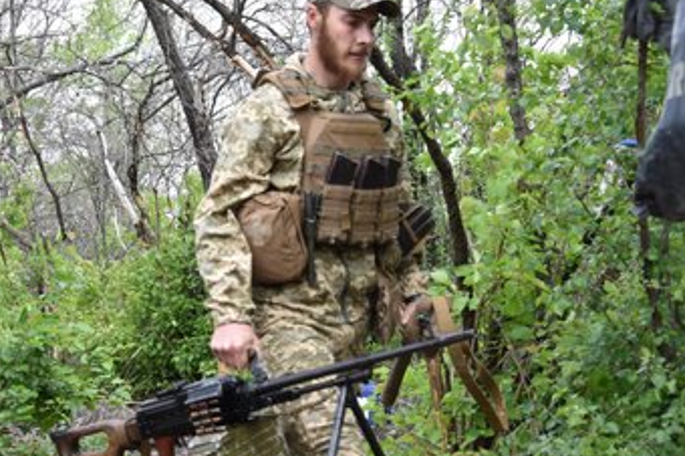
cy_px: 238
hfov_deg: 30.1
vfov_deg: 20.3
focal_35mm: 67
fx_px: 1274
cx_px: 332
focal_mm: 38
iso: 400
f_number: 8
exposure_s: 1/250
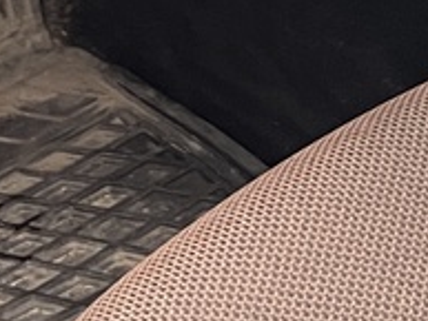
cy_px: -458
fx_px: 2586
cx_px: 455
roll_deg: -1.2
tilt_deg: -24.1
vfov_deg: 6.7
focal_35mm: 209
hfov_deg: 9.4
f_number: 1.8
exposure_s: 1/94
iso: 80
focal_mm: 3.99
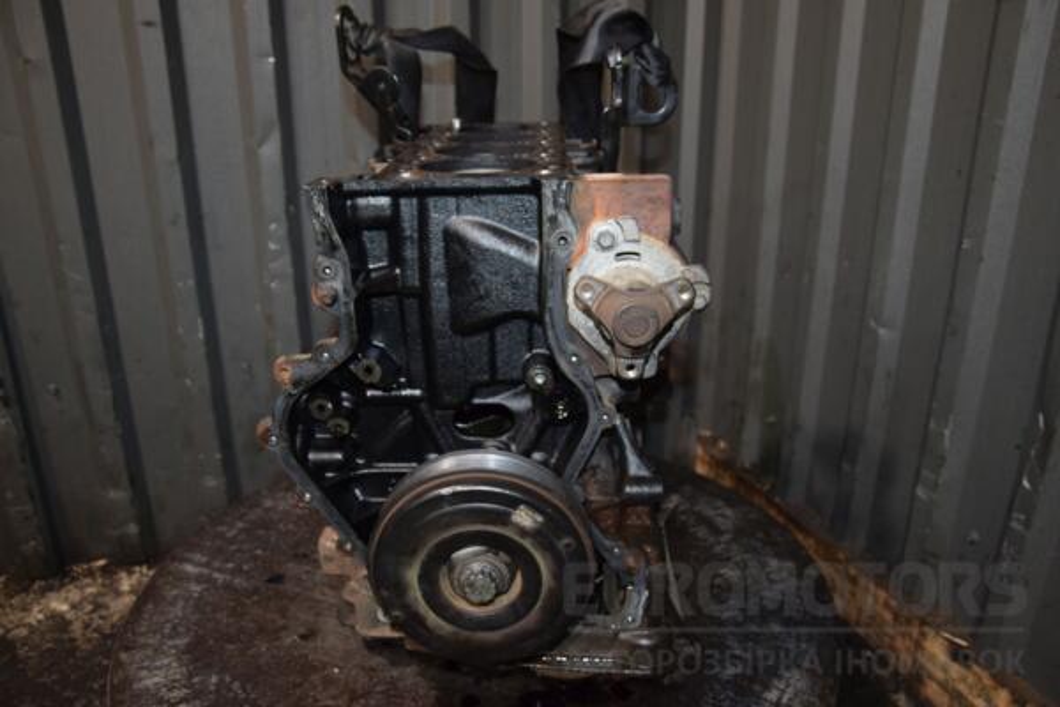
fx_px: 795
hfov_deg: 67.4
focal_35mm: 27
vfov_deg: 47.9
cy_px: 354
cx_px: 530
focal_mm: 18
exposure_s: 1/60
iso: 800
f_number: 5
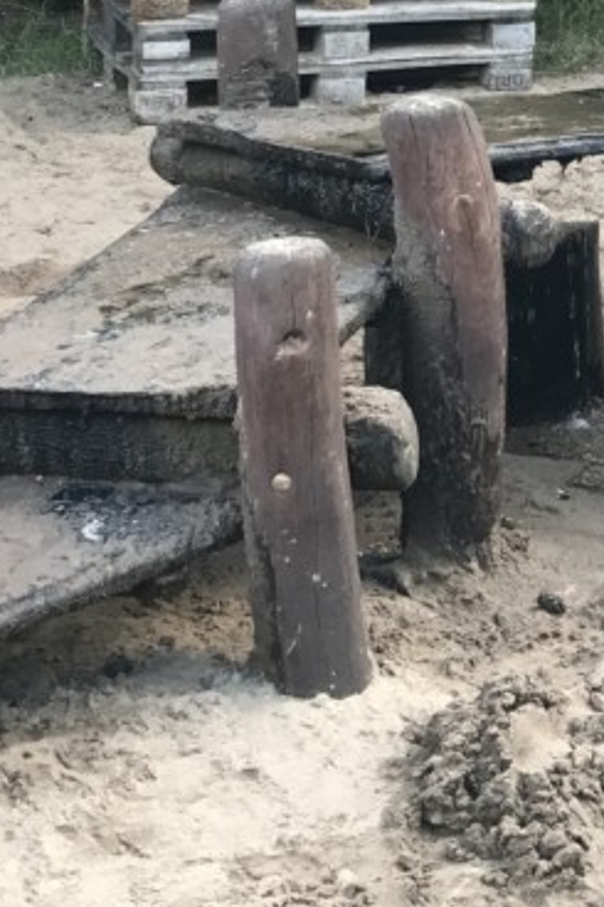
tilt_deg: -5.4
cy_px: -49
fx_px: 2393
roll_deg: -0.1
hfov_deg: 14.0
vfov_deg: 20.6
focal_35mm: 95
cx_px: 715
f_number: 1.8
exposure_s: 1/100
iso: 25
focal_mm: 3.99
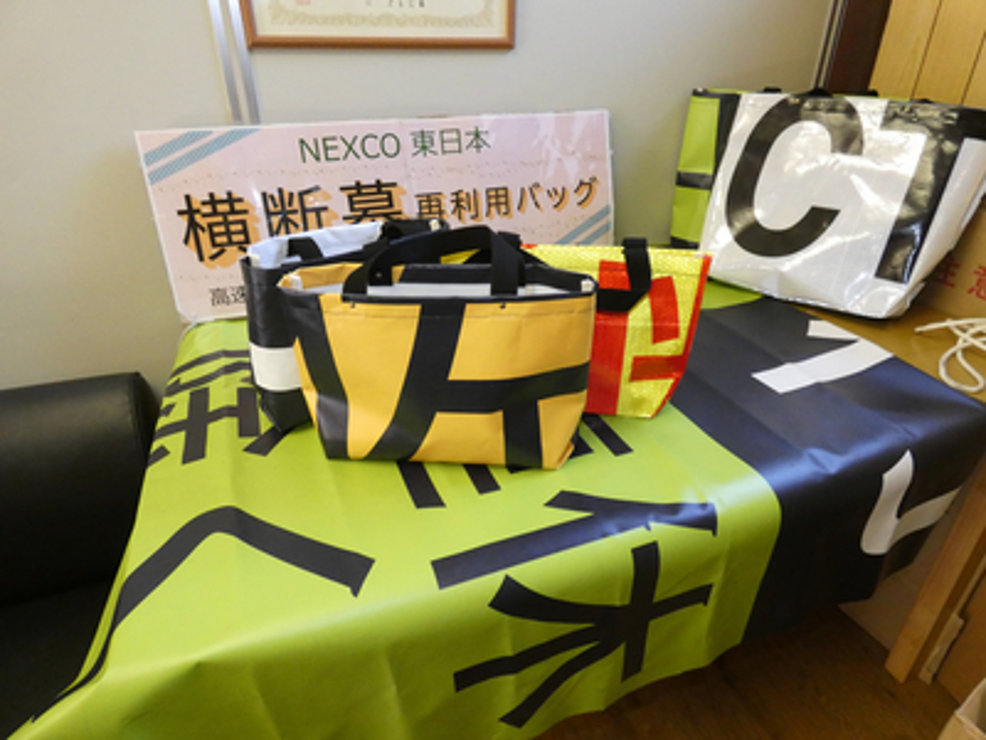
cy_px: 370
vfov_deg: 66.0
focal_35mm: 20
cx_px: 493
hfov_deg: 81.7
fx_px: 570
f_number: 2.8
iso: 800
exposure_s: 1/125
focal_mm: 3.6
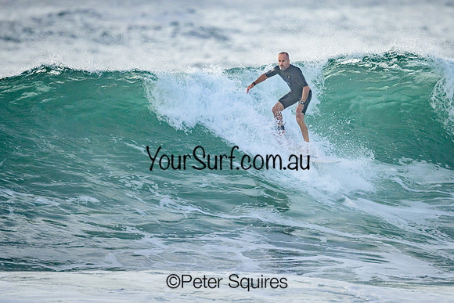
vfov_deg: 1.3
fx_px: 13868
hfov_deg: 1.9
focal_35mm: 1099
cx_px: 276
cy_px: 118
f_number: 6.3
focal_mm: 800
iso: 720
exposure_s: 1/2500
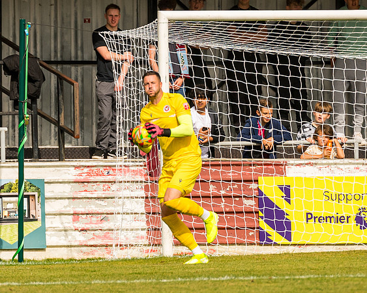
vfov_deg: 1.8
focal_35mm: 861
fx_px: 9348
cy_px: 193
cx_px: 110
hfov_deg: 2.2
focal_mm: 300
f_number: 4
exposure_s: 1/8000
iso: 640
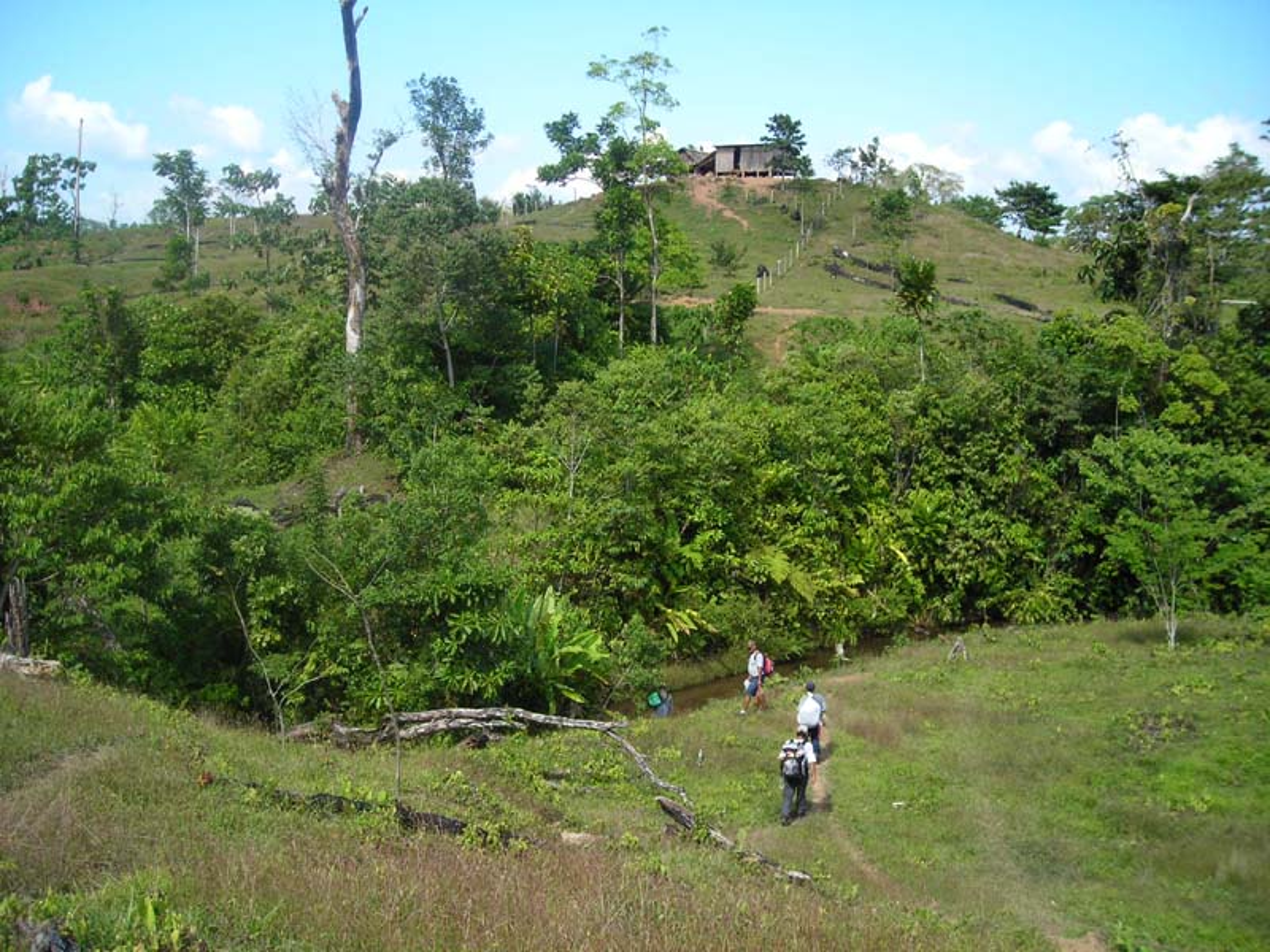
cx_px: 635
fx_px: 1394
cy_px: 476
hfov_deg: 49.0
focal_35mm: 38
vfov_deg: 37.7
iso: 50
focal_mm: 6.3
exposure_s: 1/337
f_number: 3.2
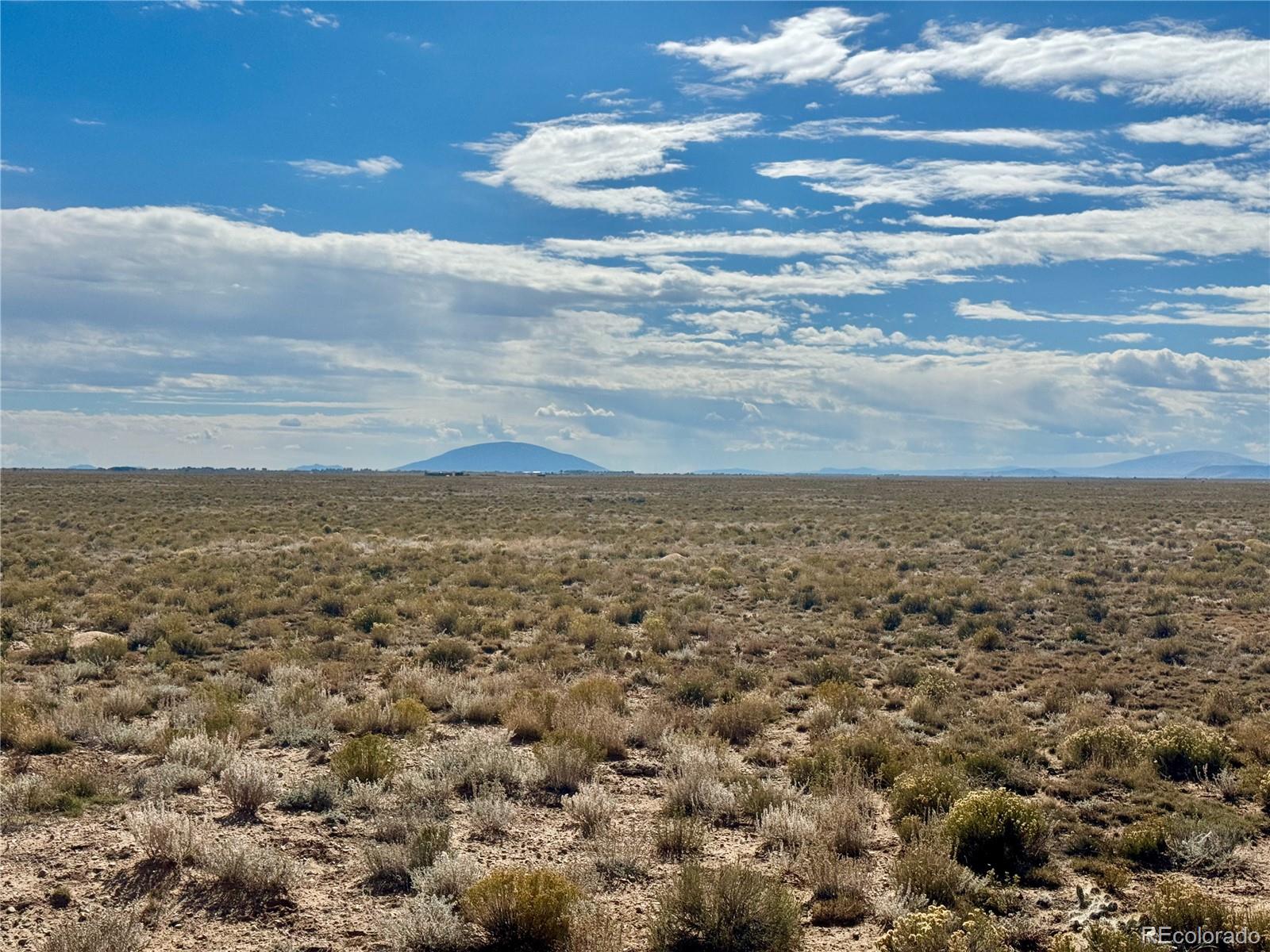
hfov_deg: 39.7
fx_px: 1761
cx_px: 635
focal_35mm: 48
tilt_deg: -0.7
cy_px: 476
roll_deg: -0.8
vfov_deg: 30.3
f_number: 1.78
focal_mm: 6.76
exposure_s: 1/15385
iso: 64
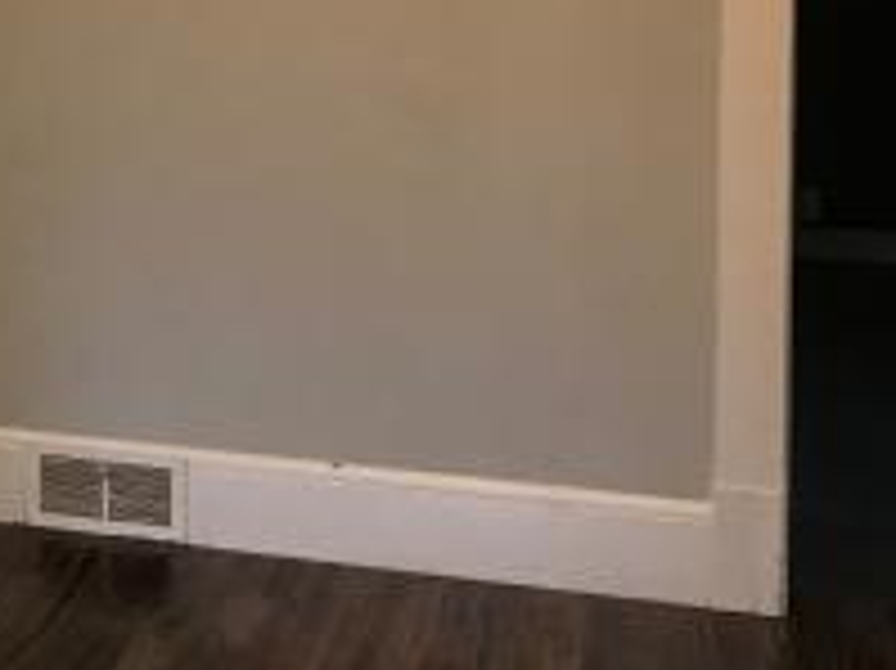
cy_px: -49
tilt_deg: -1.6
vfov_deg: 16.0
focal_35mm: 90
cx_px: -459
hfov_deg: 19.0
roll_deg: +0.4
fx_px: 2328
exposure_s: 1/30
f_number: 1.8
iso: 32
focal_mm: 3.99
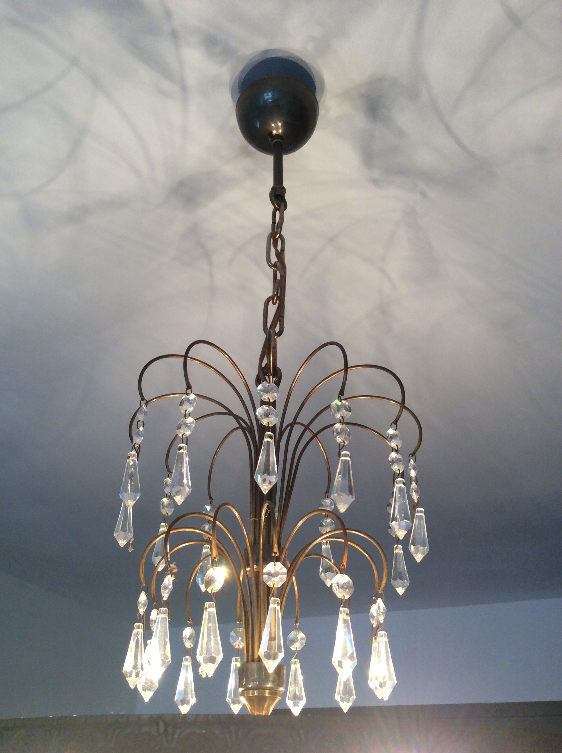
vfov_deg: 56.9
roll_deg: -0.9
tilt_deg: +29.6
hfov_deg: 44.1
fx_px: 695
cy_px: 376
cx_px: 281
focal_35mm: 32
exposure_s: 1/25
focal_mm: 3.3
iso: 64
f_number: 2.4
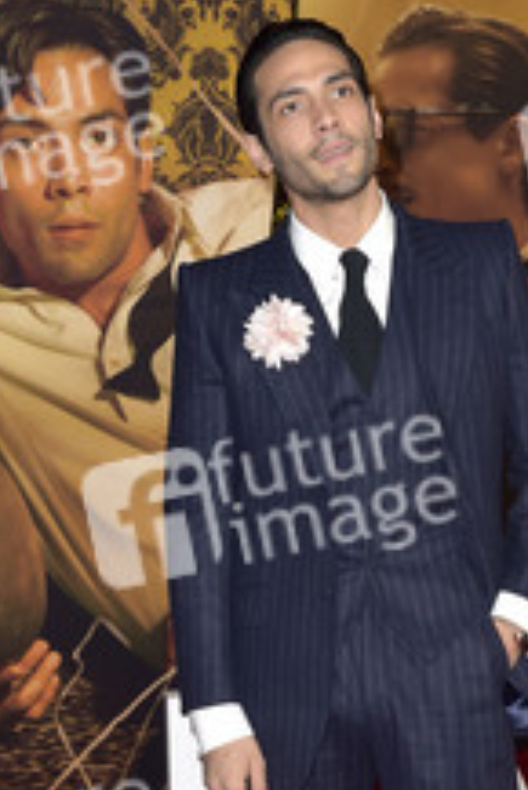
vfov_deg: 21.7
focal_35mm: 92
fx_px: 2021
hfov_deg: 14.8
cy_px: 684
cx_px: 377
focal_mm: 50
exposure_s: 1/250
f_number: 6.3
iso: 1000
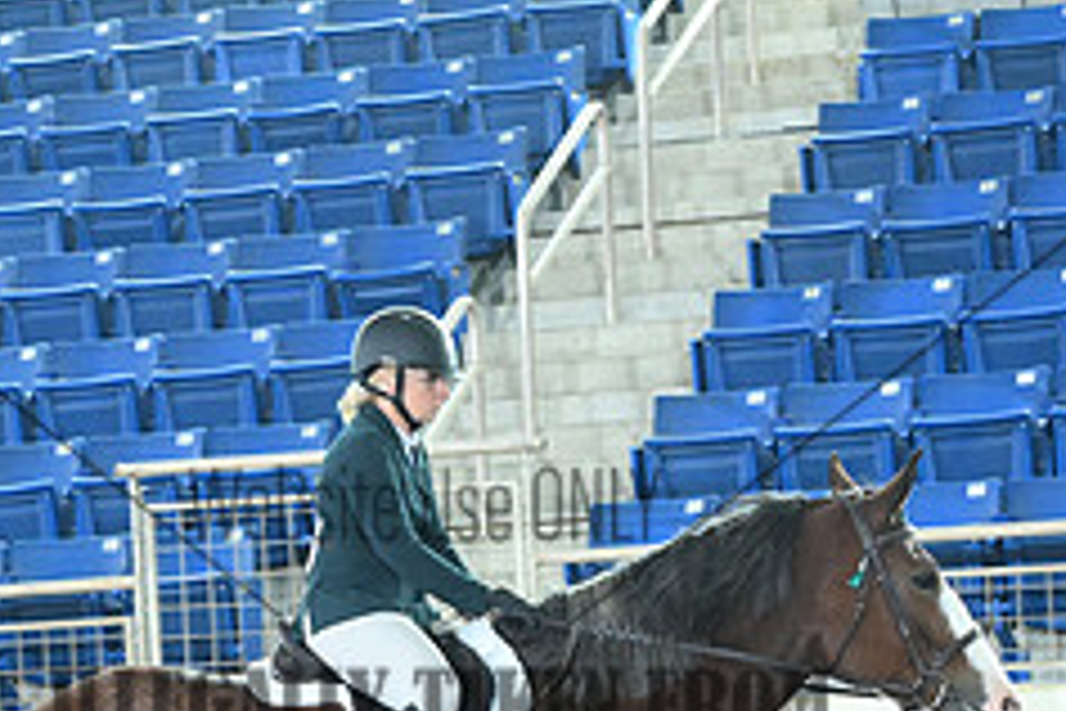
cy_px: 740
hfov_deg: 12.2
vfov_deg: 8.1
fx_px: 5004
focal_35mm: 169
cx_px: 441
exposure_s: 1/211
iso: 2000
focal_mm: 46
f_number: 4.5
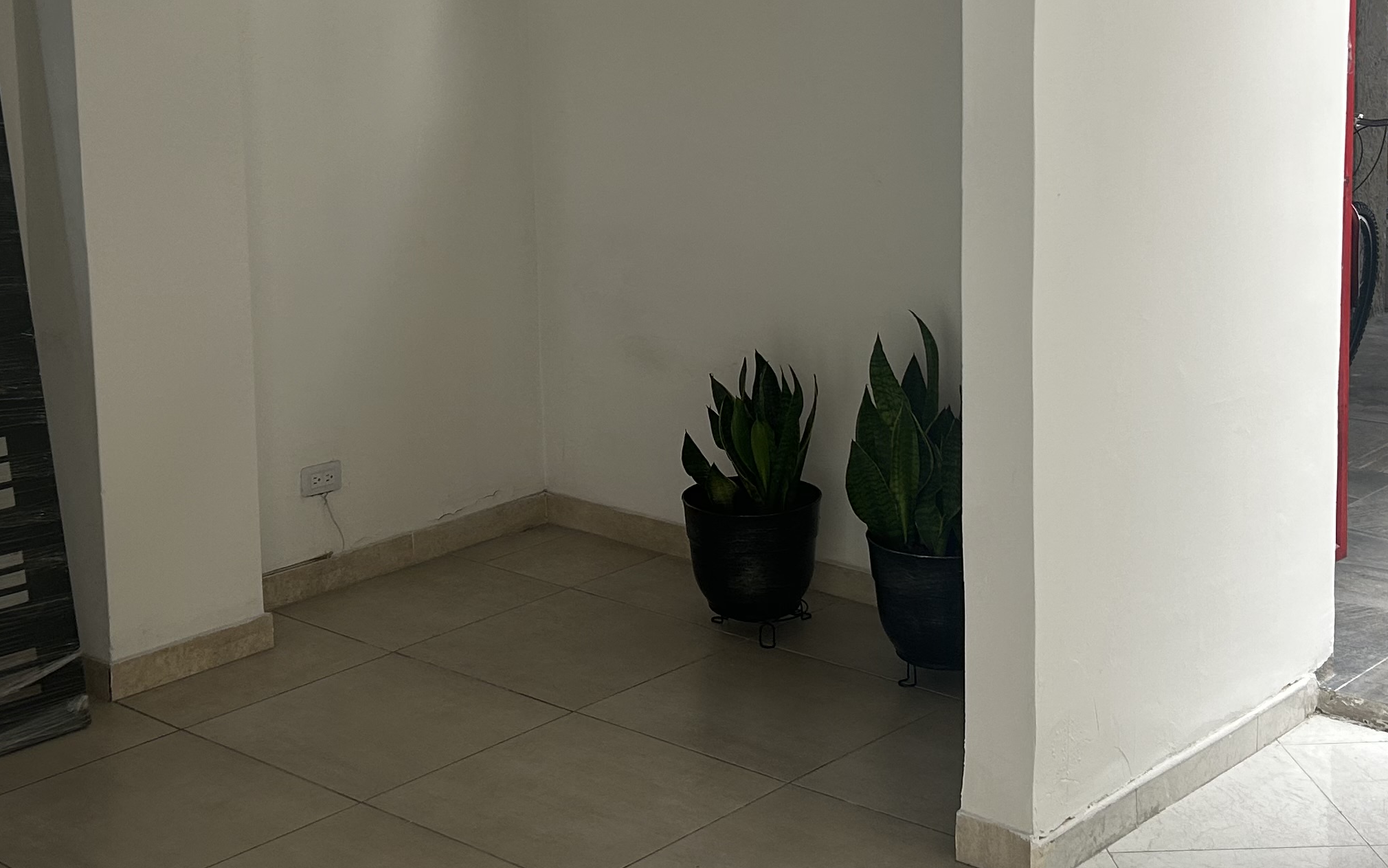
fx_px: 2081
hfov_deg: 36.9
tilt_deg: -8.3
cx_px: 647
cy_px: 191
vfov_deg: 23.3
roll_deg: +1.7
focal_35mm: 55
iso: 64
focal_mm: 5.7
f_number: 1.5
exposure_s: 1/121
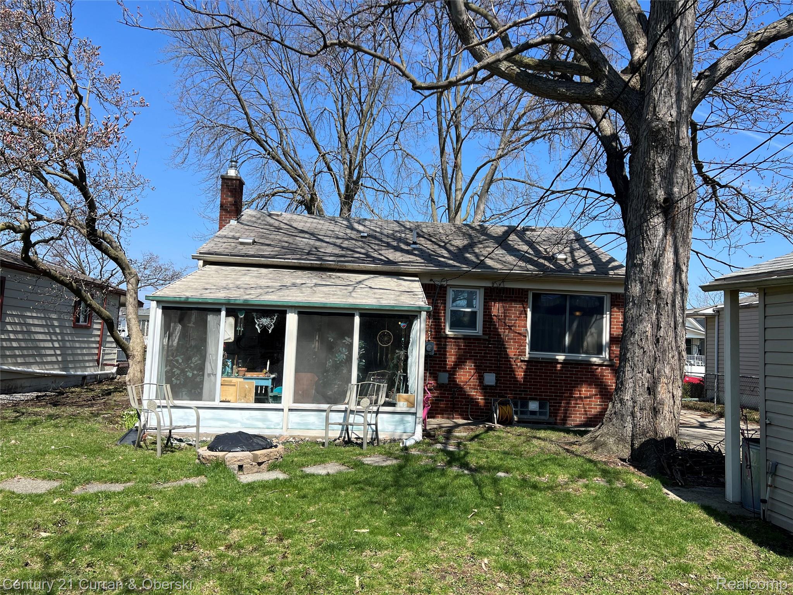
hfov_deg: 67.3
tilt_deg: +3.4
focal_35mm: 26
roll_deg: -1.7
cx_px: 396
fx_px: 596
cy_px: 298
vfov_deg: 53.1
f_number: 1.5
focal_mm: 5.7
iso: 50
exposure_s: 1/3460
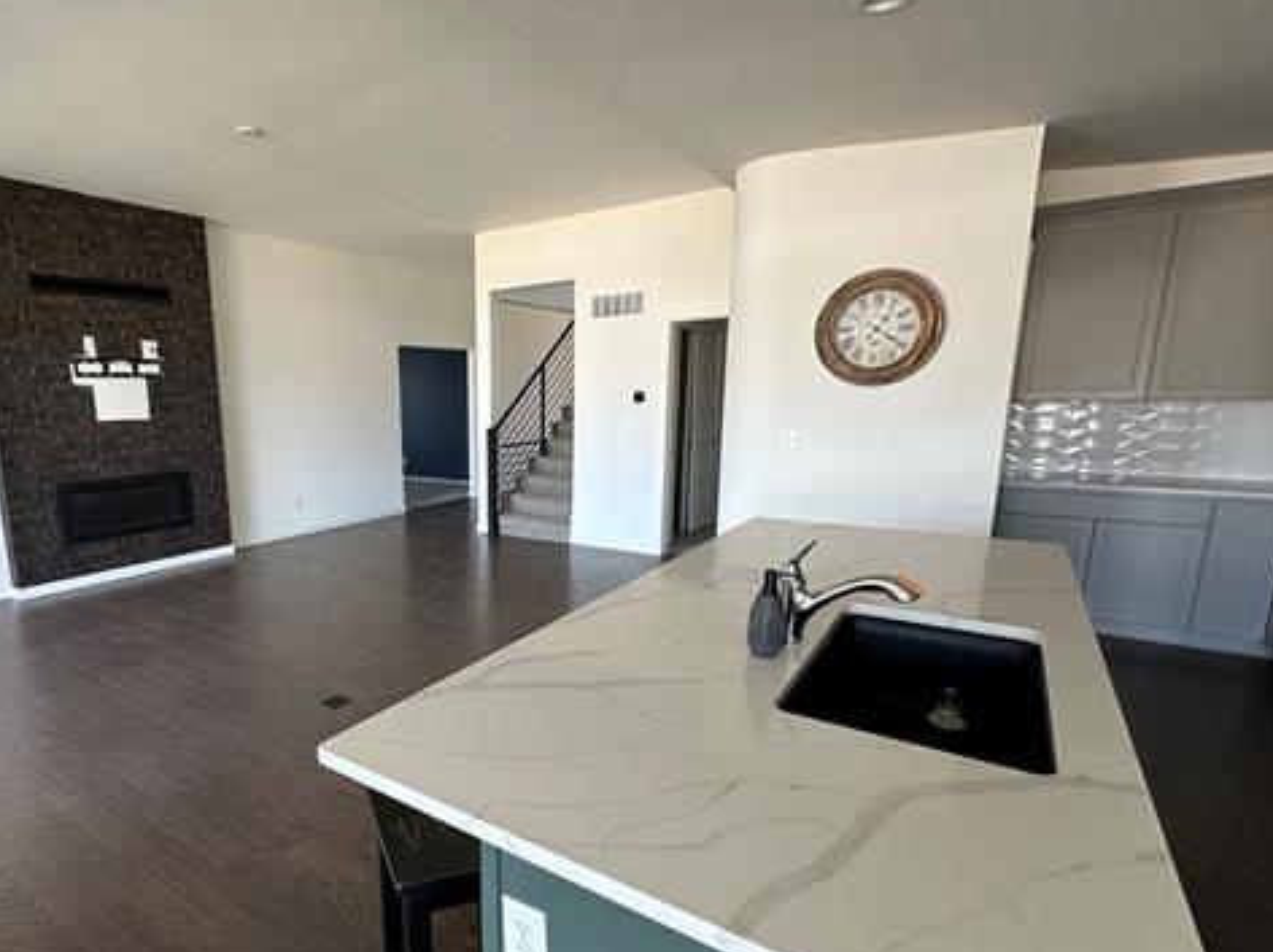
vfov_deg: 68.3
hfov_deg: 82.9
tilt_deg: -11.8
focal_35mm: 19
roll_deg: +2.8
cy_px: 535
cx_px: 467
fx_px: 698
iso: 160
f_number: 2.2
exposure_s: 1/99
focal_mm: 2.22
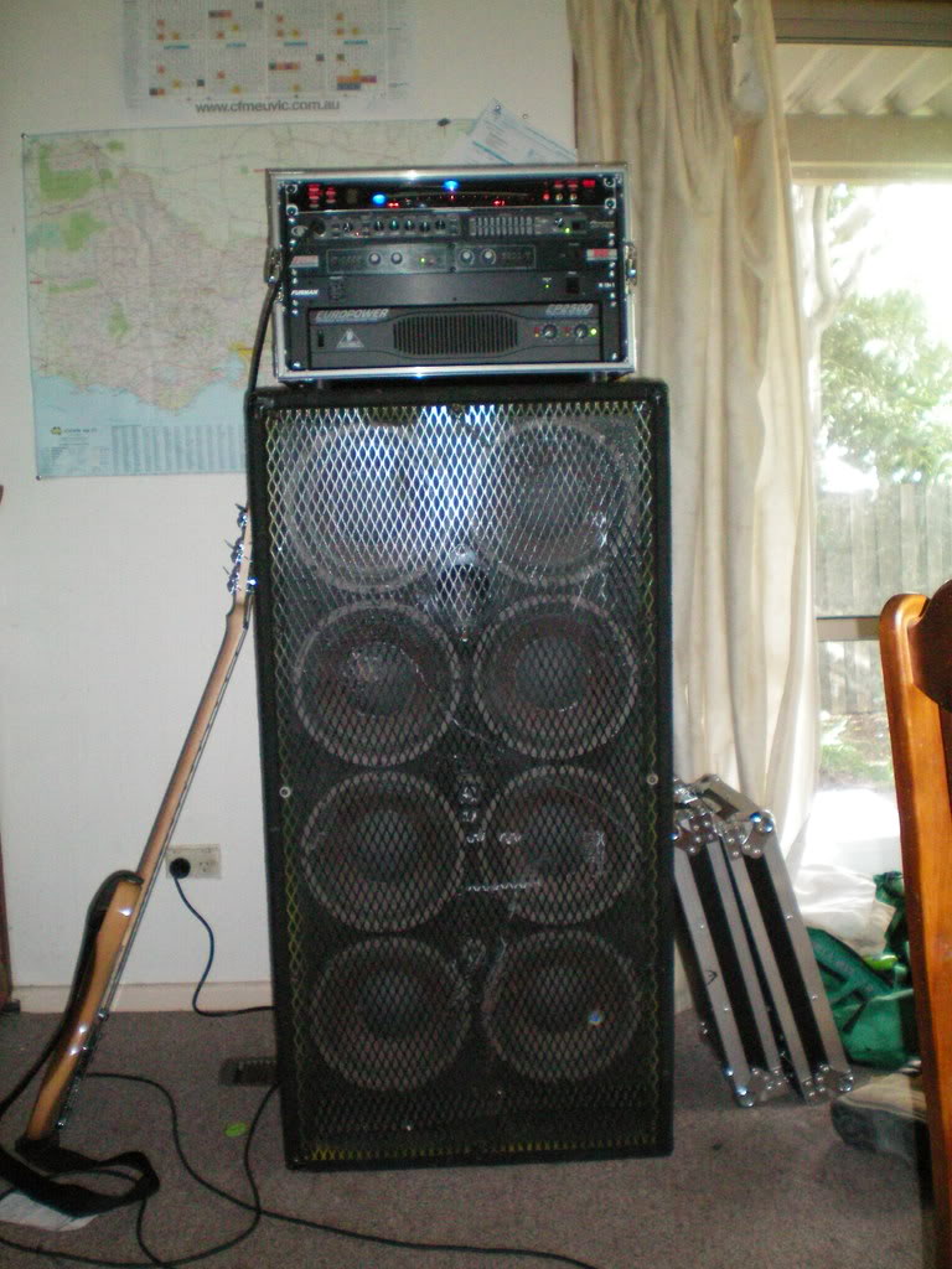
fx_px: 1393
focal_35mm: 38
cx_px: 476
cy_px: 634
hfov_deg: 37.7
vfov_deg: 49.0
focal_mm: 6.3
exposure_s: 1/60
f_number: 3.1
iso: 400
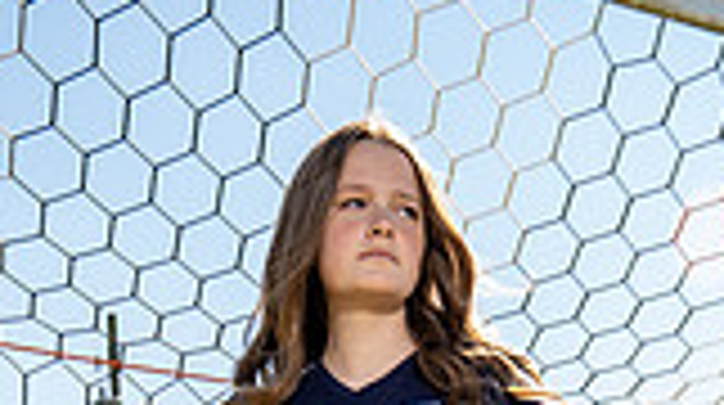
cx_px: 454
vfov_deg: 11.7
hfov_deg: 25.0
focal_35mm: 85
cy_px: 950
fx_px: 1629
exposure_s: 1/250
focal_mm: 29
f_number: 4.5
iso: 100
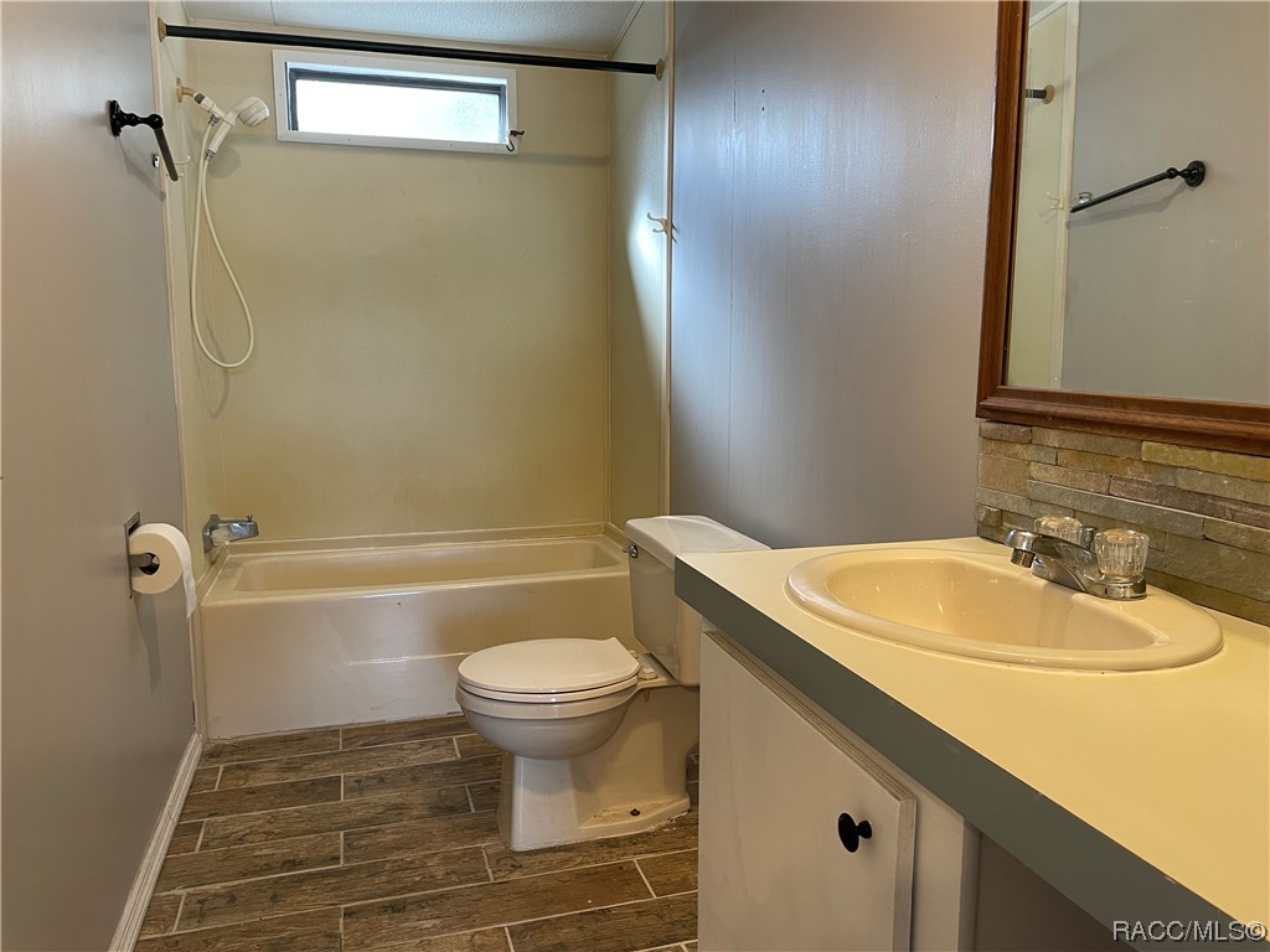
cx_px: 635
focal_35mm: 26
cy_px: 476
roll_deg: +0.2
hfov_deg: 67.3
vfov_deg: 53.1
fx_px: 954
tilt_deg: -7.9
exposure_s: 1/60
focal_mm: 4.2
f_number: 1.6
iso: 80
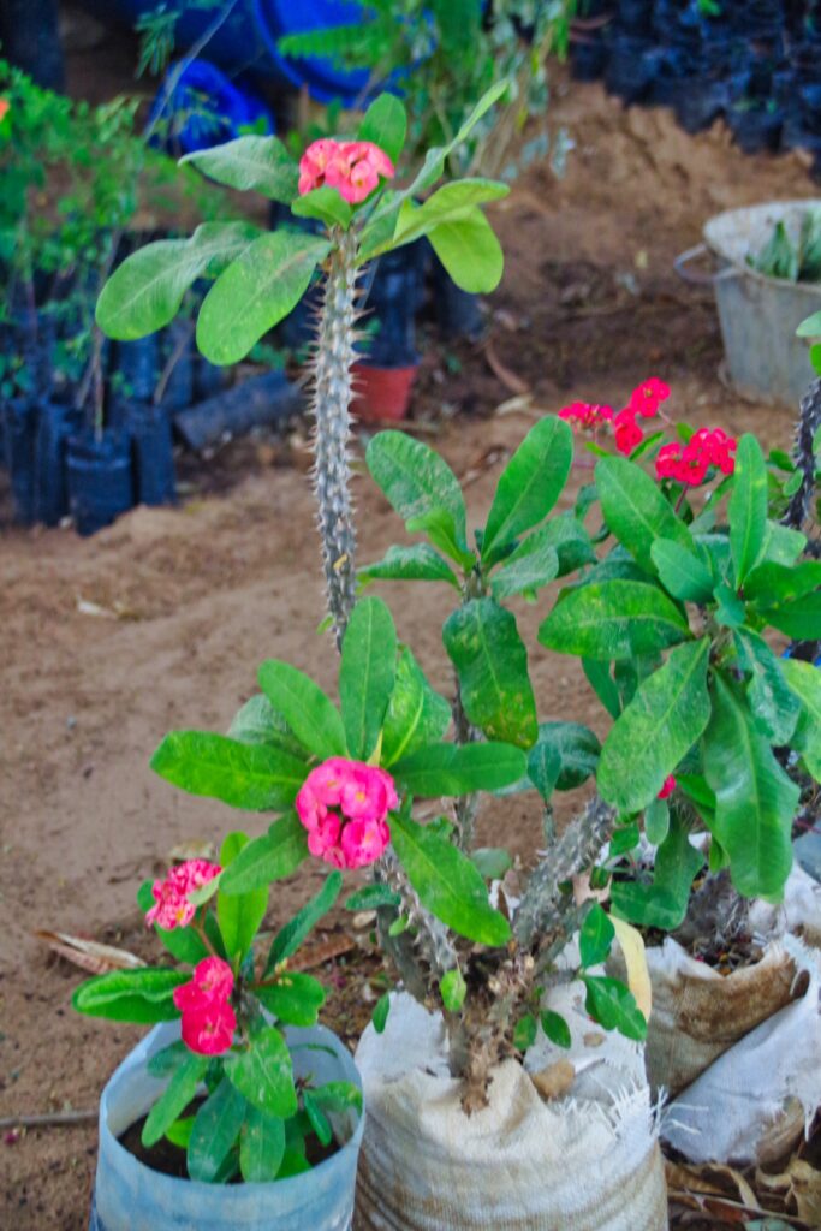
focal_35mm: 90
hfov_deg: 15.2
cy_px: 616
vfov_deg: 22.6
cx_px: 410
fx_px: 3077
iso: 1000
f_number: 4.5
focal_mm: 60
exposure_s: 1/4
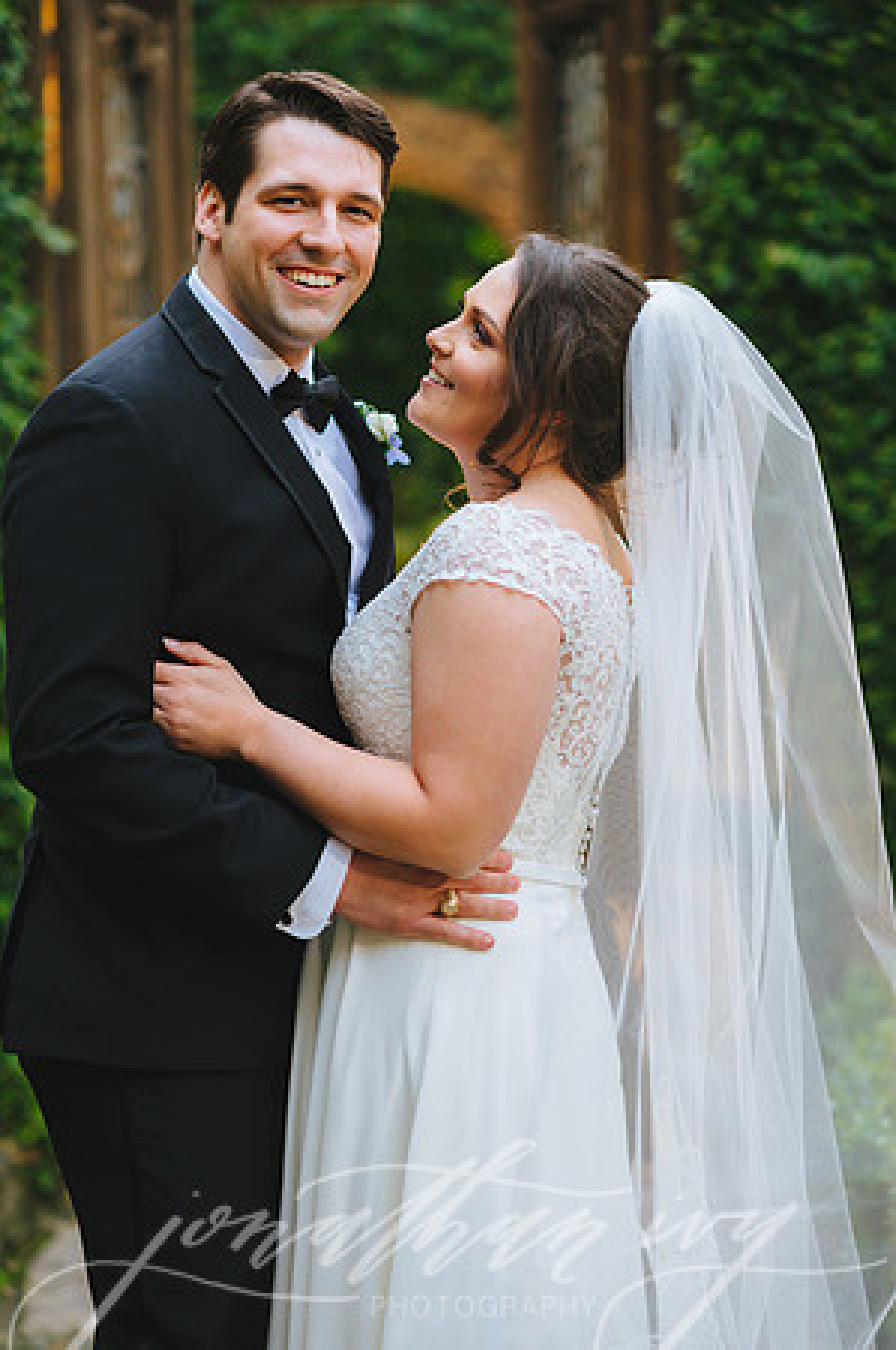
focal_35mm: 85
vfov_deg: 23.9
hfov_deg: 16.0
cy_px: 675
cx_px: 448
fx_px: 3180
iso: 1000
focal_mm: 85
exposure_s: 1/200
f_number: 2
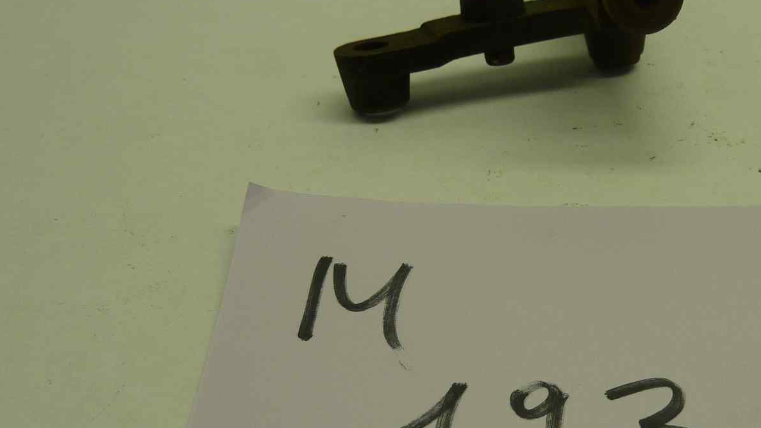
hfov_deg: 43.1
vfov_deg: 25.4
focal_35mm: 47
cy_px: 259
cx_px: 506
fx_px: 949
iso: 80
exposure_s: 1/50
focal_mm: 4.1
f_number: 3.3
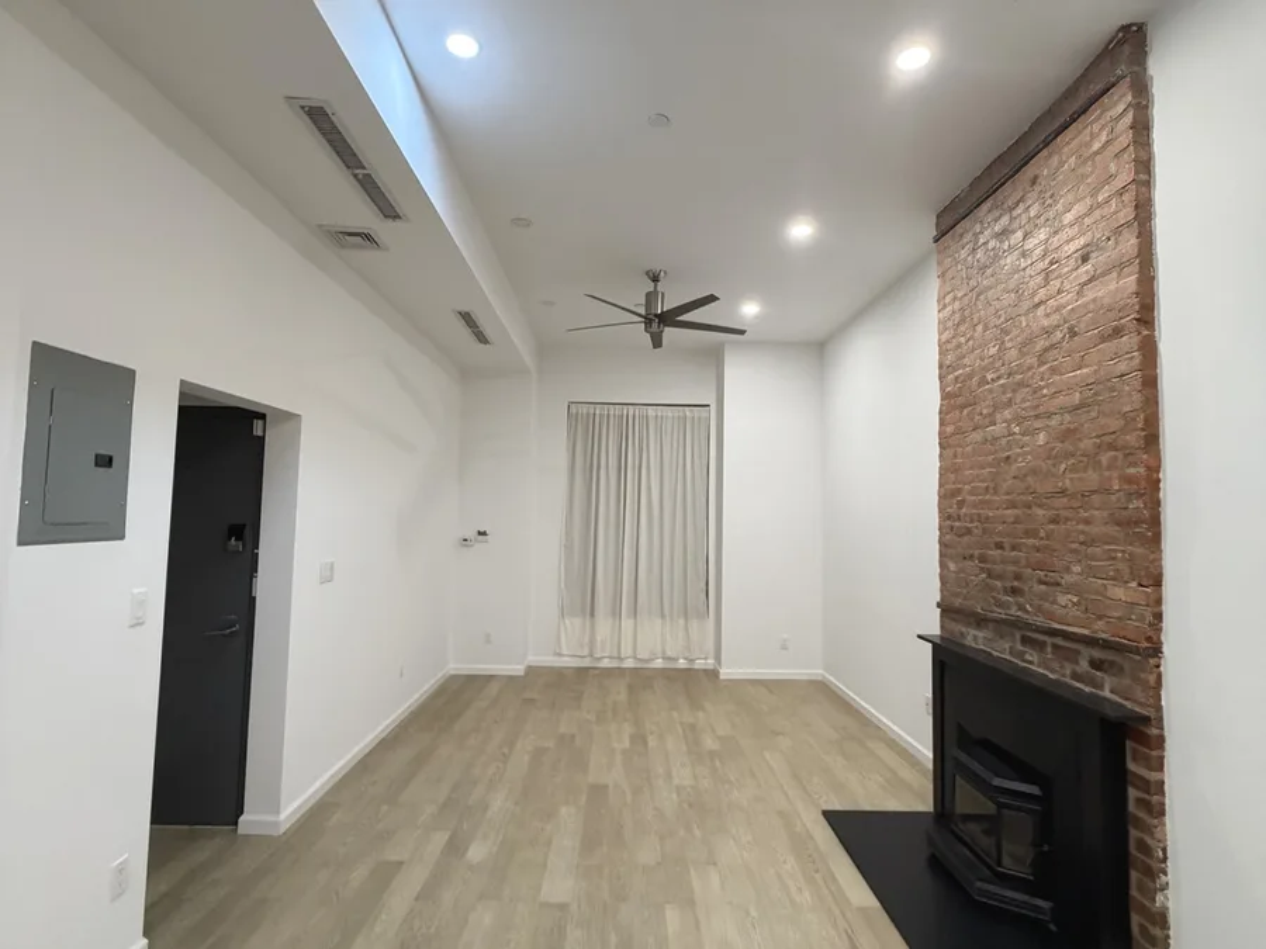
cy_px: 474
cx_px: 633
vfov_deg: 85.7
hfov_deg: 102.1
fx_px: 512
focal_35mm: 14
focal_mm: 2.22
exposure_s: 1/59
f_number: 2.2
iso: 400
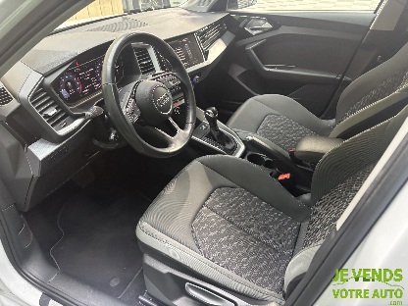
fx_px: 306
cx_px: 204
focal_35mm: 26
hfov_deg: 67.3
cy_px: 153
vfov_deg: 53.1
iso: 500
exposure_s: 1/50
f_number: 1.6
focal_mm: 5.96
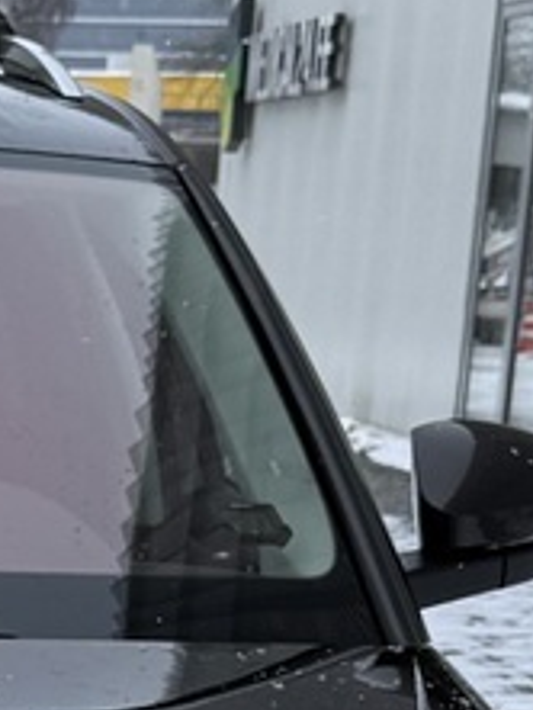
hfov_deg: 8.2
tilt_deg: -12.9
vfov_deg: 10.9
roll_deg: -2.5
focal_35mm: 174
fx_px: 3569
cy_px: 1060
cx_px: -408
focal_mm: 6.76
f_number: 1.78
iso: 80
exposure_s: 1/909
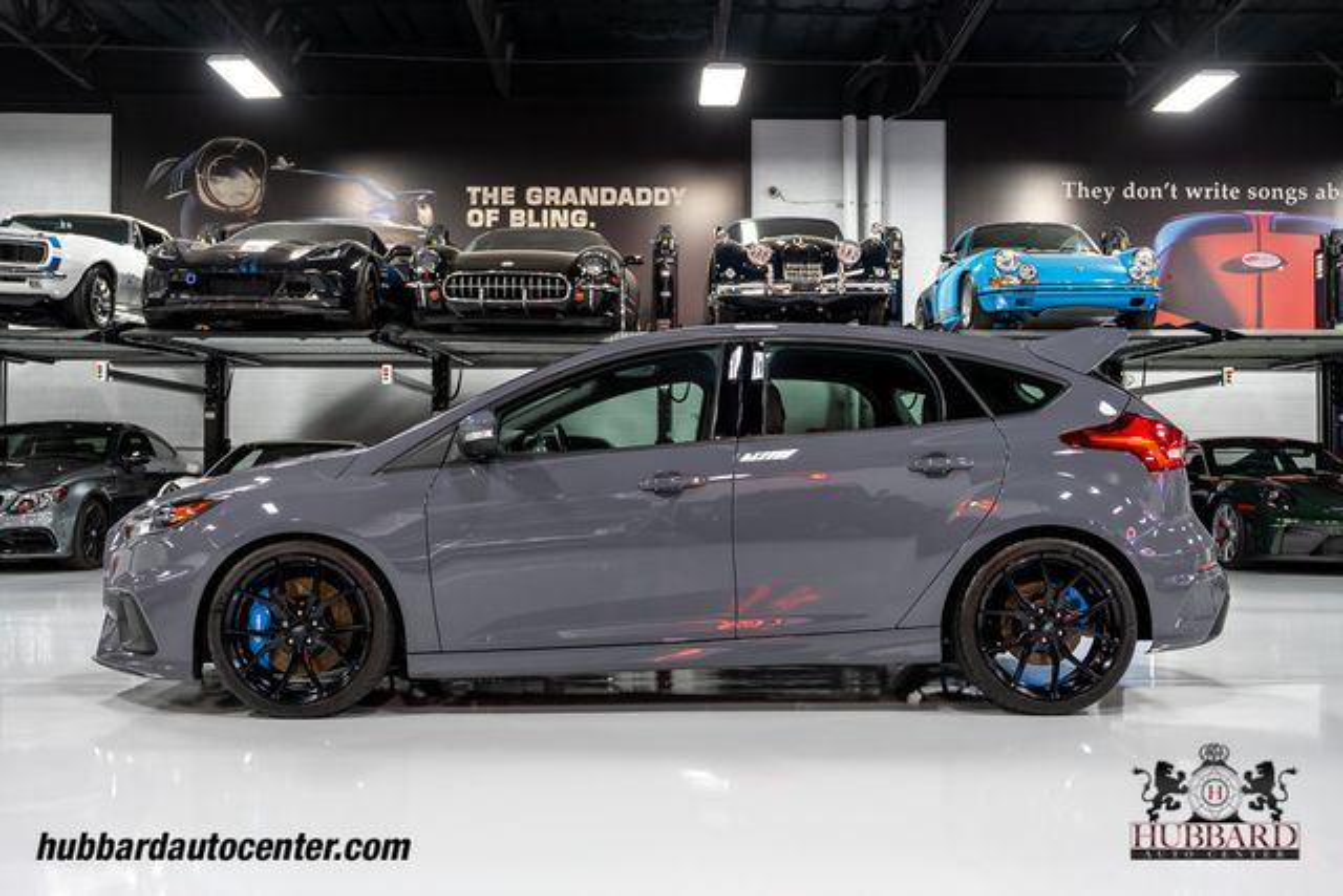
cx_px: 672
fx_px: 1306
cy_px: 448
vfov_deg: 37.9
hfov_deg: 54.4
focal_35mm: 35
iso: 800
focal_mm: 35
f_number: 5
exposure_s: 1/50
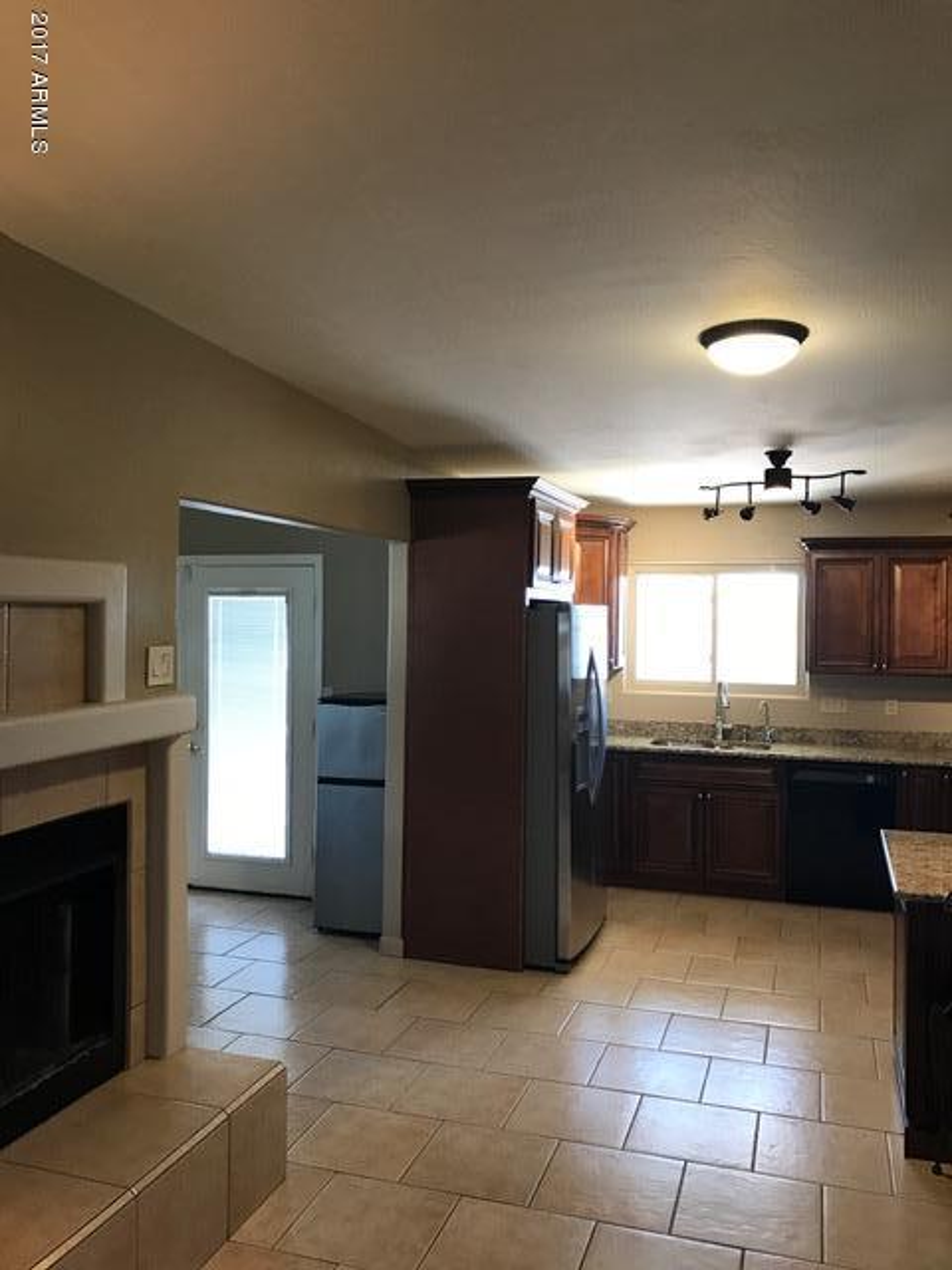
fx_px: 1027
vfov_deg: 63.4
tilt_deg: -0.8
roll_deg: -1.4
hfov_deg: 49.7
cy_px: 635
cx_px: 476
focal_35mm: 28
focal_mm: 3.99
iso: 40
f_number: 1.8
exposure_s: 1/20
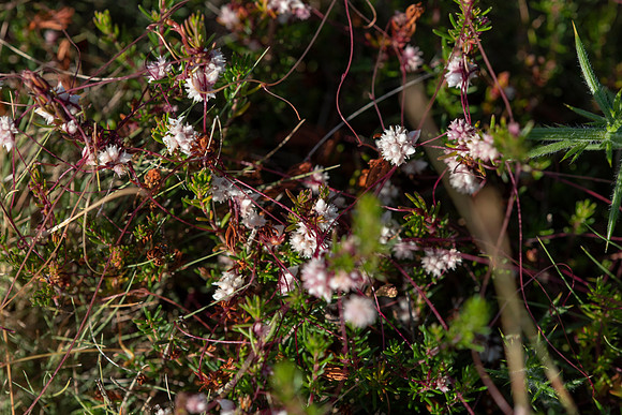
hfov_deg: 10.3
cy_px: 208
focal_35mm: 200
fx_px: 3456
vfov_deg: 6.9
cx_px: 311
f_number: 10
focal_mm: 200
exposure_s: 1/400
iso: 200
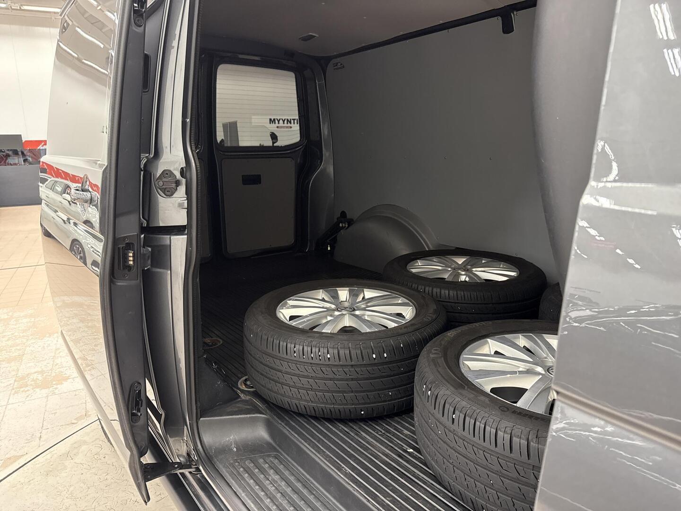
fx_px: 472
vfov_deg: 56.8
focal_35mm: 24
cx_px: 340
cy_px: 256
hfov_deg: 71.6
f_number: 1.78
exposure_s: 1/50
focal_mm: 6.76
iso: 500
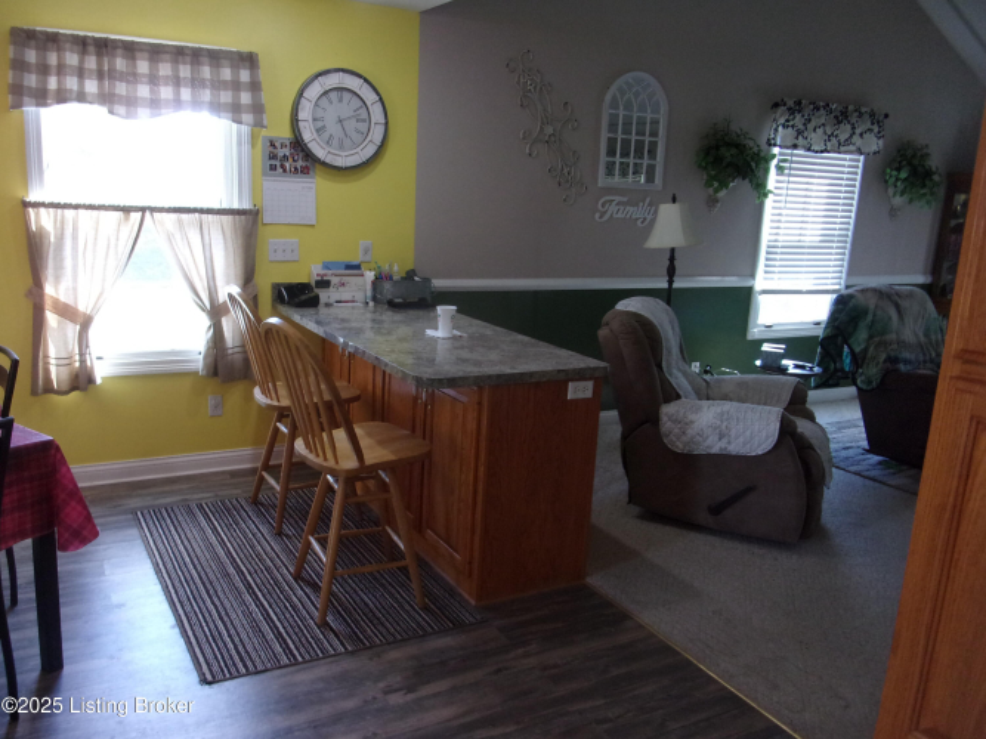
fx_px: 797
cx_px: 493
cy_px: 370
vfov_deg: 49.7
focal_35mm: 28
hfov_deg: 63.5
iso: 200
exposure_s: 1/34
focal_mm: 5.1
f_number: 3.9
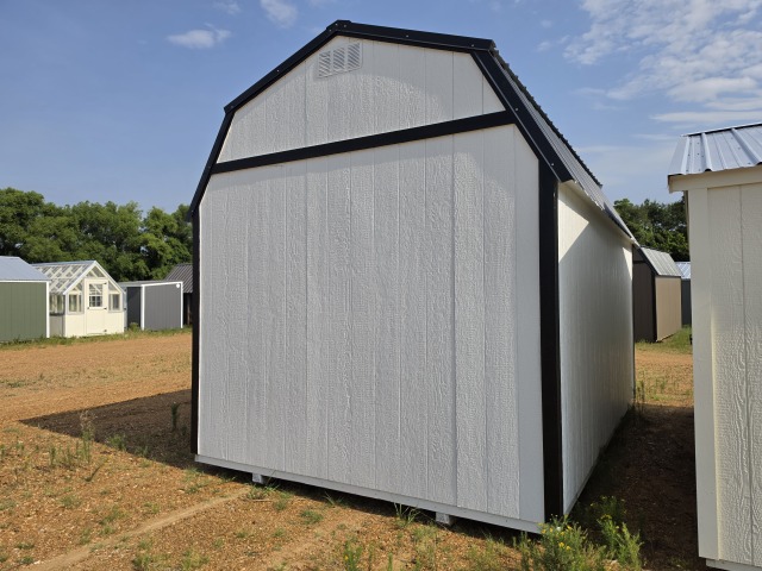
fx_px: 506
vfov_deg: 58.9
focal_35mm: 23
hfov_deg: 73.9
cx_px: 381
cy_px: 286
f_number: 1.4
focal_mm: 6.5
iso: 50
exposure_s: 1/7939
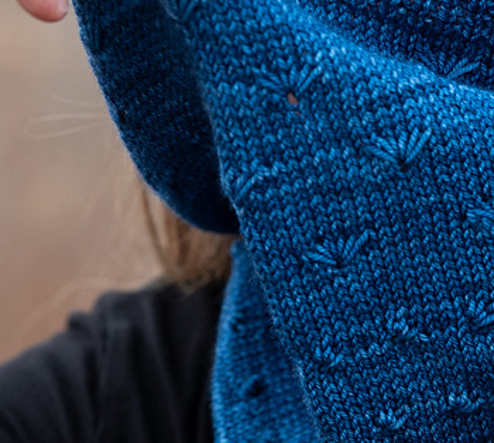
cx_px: 340
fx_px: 4555
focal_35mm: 297
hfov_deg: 6.2
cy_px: 113
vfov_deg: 5.6
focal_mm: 90
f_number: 4
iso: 400
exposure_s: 1/200
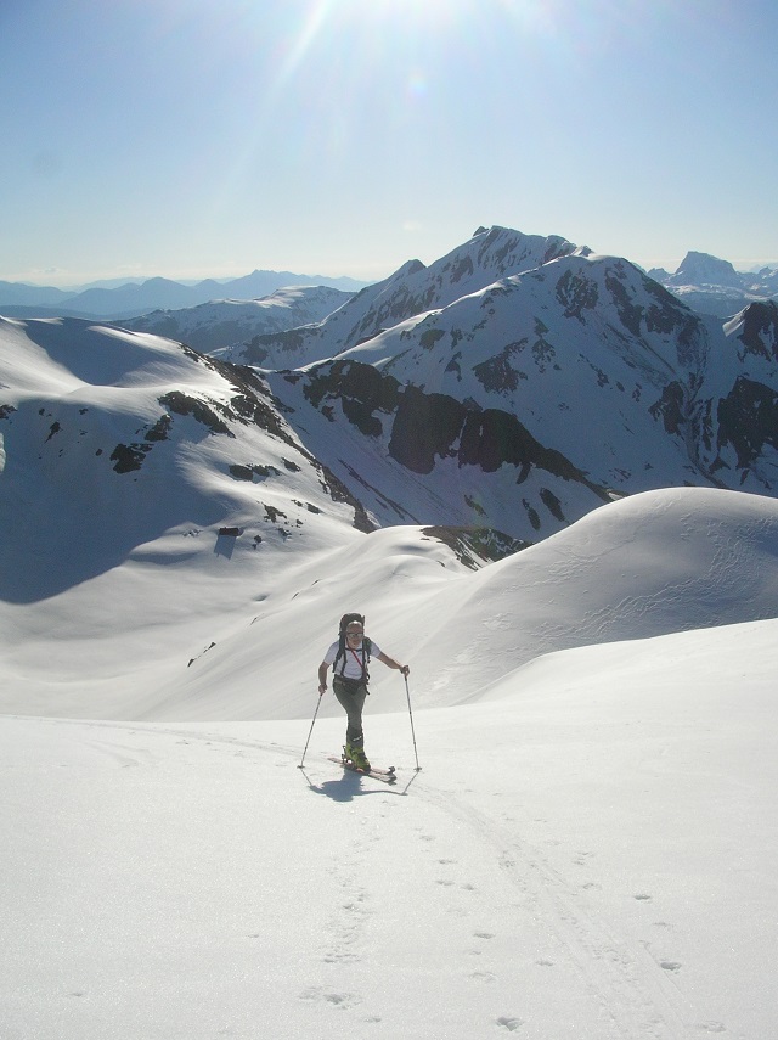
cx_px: 389
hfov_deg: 40.7
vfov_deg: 52.7
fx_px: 1050
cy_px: 520
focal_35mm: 35
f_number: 5.6
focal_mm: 5.8
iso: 71
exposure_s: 1/1076
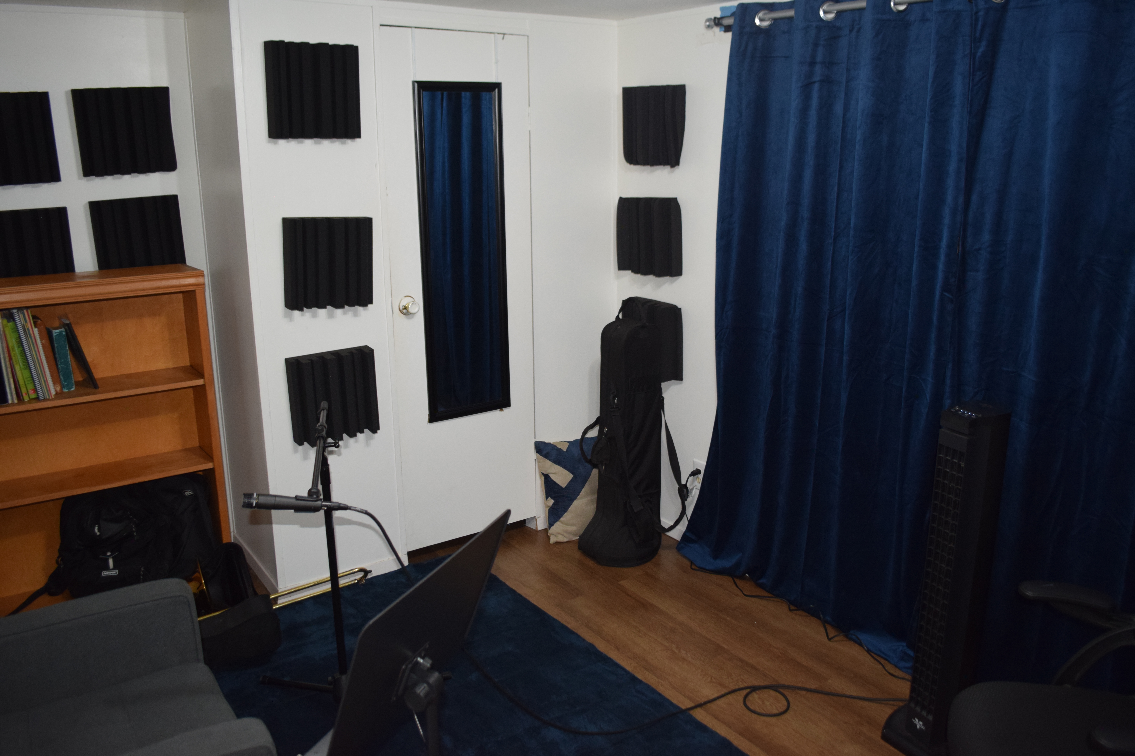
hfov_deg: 67.4
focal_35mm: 27
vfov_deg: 47.9
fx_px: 851
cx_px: 568
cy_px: 378
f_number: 3.5
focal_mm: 18
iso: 1100
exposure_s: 1/60
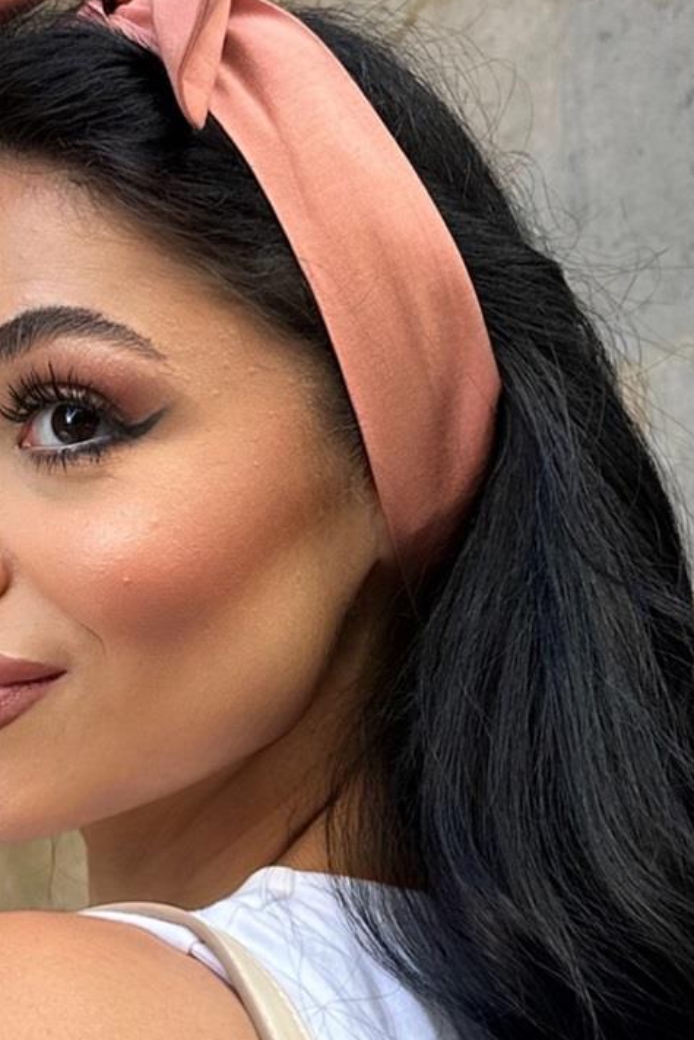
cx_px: 172
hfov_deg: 15.3
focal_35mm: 89
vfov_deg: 22.9
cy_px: 581
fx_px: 2572
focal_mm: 6.86
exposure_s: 1/209
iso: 64
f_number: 1.78
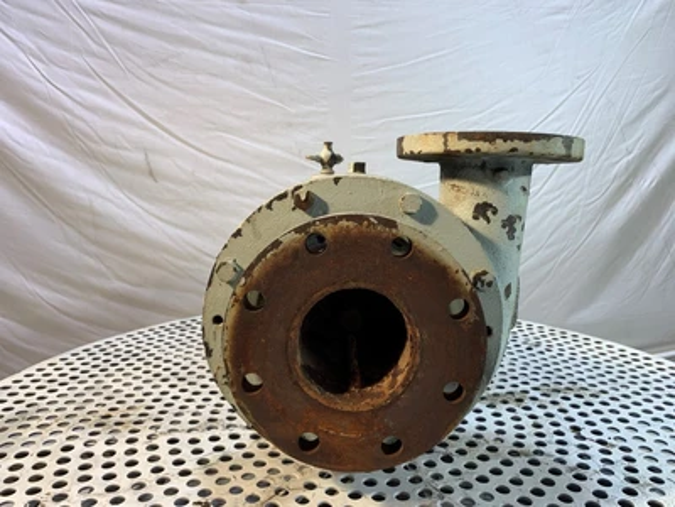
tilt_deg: -9.1
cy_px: 254
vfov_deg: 53.1
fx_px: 507
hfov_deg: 67.3
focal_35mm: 26
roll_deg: -0.9
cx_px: 338
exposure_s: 1/120
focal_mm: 4.25
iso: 32
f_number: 1.8
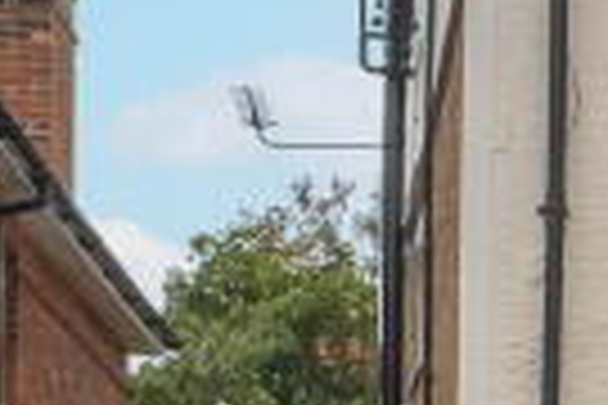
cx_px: 1437
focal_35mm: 144
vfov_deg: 9.5
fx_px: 2432
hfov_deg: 11.8
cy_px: 394
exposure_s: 1/500
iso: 400
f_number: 6.4
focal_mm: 12.6
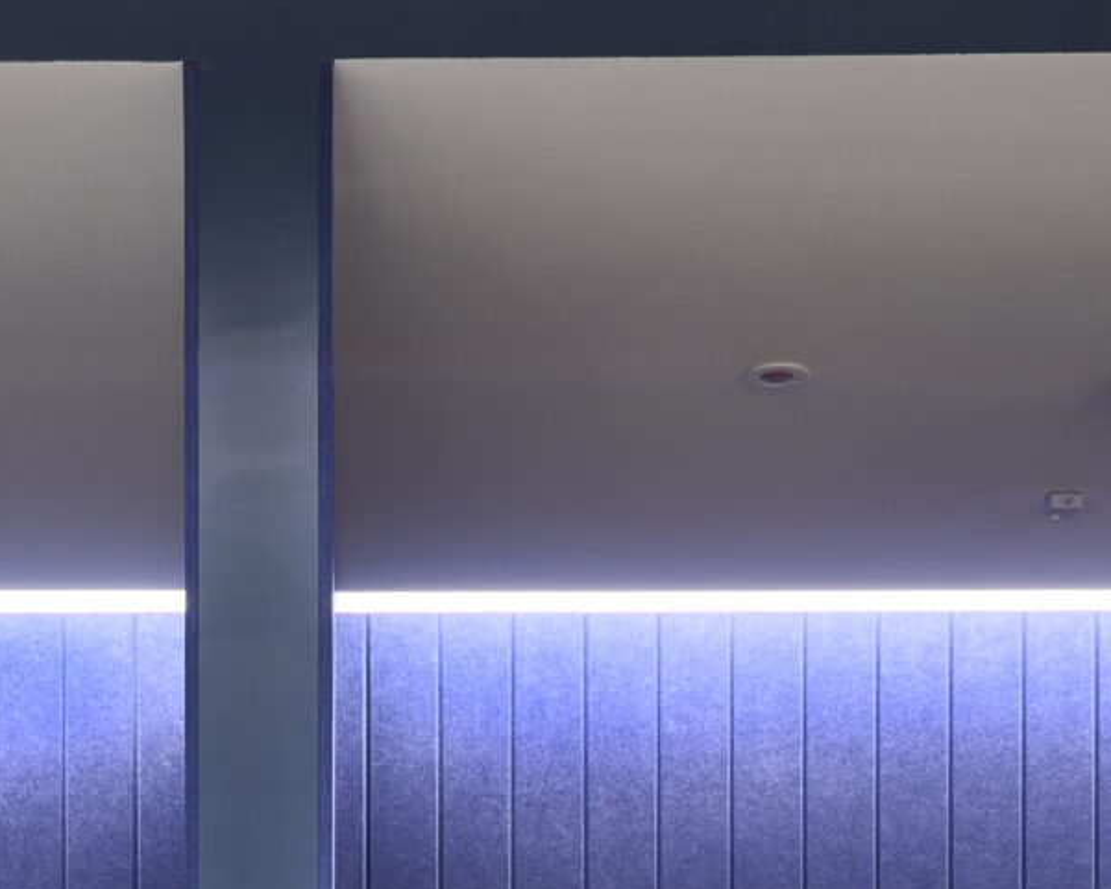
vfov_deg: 14.3
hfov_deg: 19.7
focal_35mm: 96
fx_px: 3157
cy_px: 1575
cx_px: 201
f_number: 14
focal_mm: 24
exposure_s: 1
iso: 160
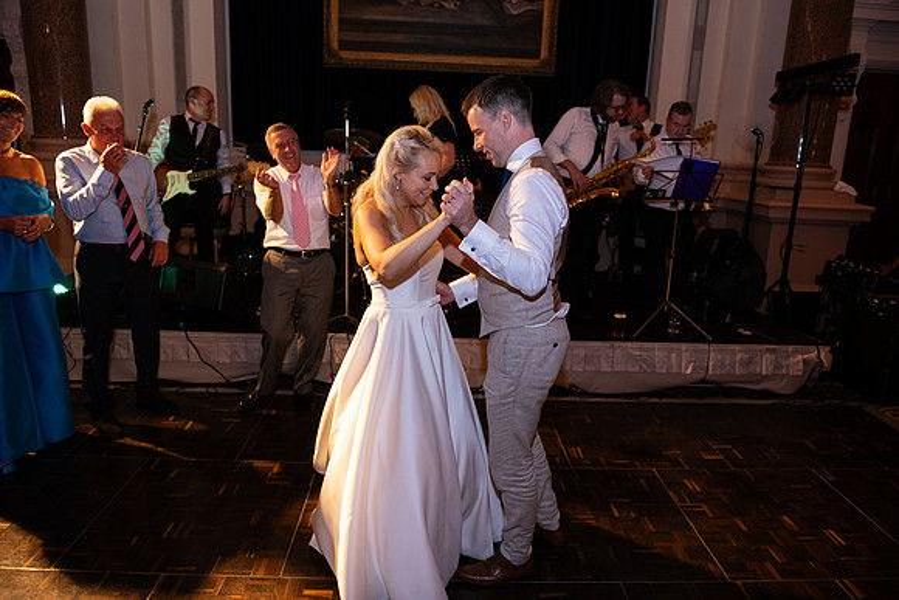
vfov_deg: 53.2
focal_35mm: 24
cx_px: 450
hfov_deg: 73.7
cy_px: 300
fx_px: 599
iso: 1250
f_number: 3.5
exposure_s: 1/160
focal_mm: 24
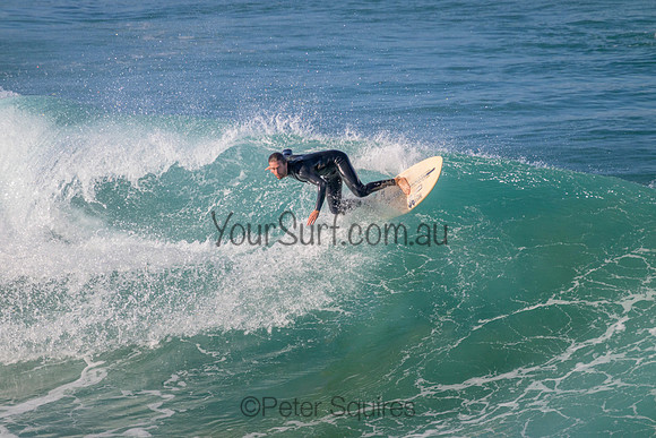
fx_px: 14581
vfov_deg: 1.7
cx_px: 328
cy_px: 219
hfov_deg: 2.6
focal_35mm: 800
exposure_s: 1/2000
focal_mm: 800
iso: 1100
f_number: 11
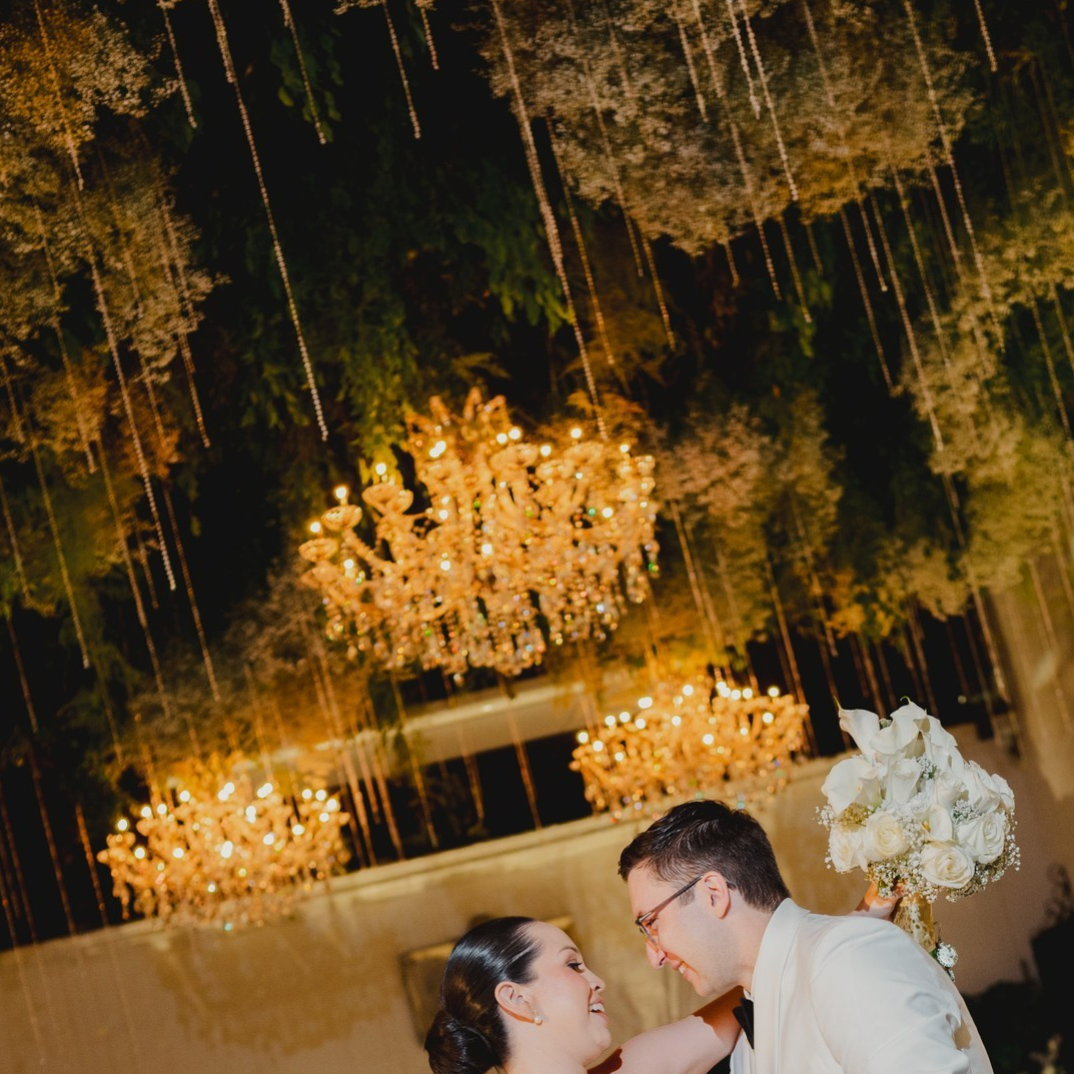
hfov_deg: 24.2
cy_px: 1200
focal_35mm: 71
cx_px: 689
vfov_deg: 22.8
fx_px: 2492
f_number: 2.5
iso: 640
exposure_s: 1/160
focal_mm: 35
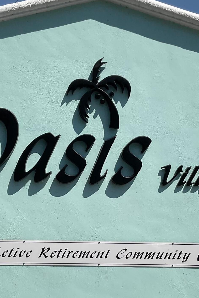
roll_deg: -0.2
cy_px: 194
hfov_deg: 21.9
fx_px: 514
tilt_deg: -1.9
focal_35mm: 62
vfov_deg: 32.2
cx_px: 101
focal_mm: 3
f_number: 1.8
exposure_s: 1/6536
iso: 16
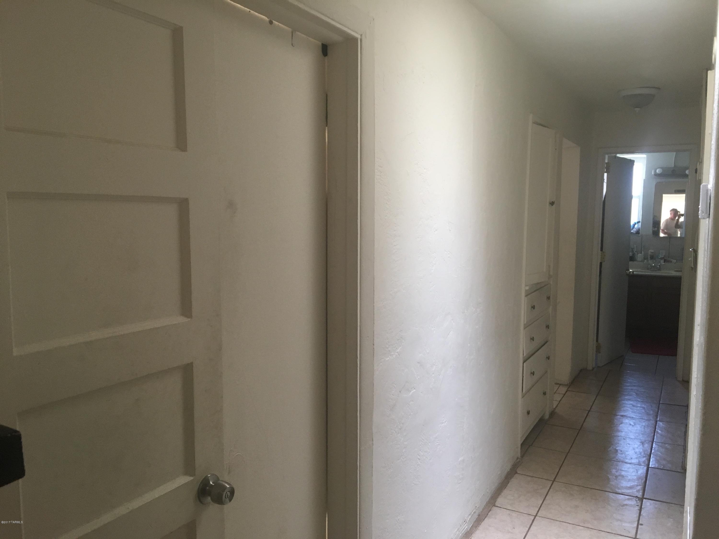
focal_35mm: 29
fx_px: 602
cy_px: 270
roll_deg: +0.9
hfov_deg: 61.7
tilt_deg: -6.5
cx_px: 360
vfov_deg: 48.2
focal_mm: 4.15
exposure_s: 1/30
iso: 100
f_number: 2.2
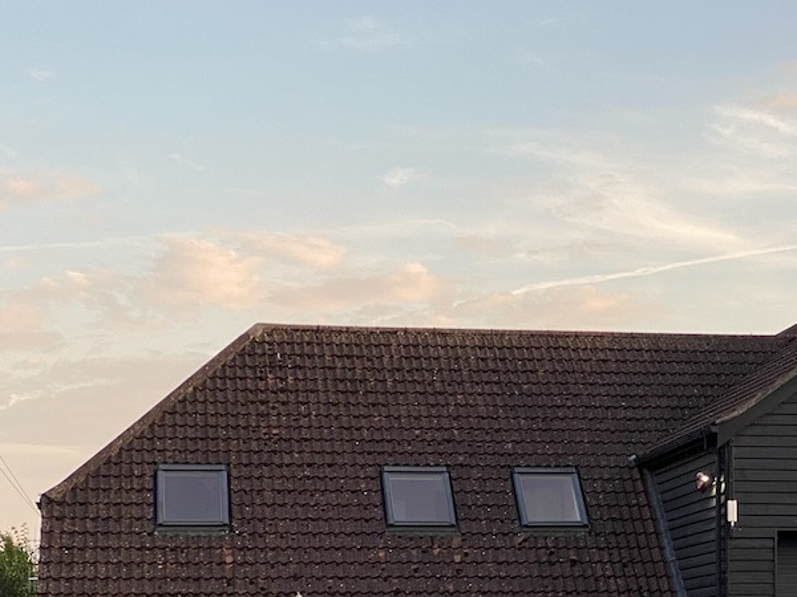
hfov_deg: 17.4
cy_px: 537
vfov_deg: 13.2
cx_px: 729
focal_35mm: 111
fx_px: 2556
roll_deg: +0.5
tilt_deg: +3.0
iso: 20
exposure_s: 1/193
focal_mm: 6
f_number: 2
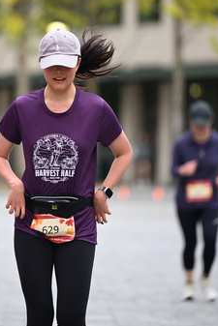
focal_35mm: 318
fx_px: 2885
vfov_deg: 6.5
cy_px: 119
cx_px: 65
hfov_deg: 4.3
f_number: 2.8
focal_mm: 195
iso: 640
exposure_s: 1/1600
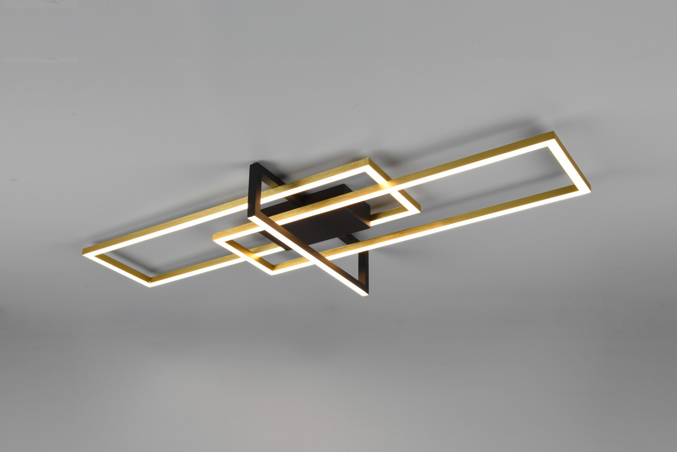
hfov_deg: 44.5
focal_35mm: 44
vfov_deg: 30.5
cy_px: 226
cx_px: 338
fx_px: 828
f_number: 13
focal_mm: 44
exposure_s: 1/8
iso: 100
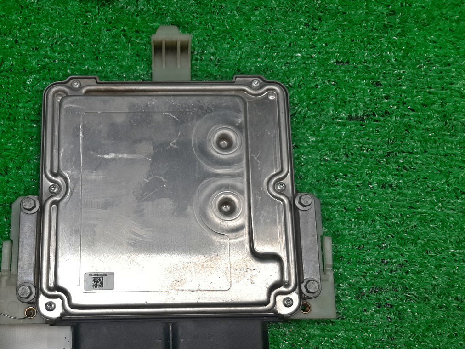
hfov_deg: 49.4
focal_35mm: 37
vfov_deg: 38.3
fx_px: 497
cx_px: 161
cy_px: 225
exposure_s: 1/100
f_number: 1.7
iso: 50
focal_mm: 3.93
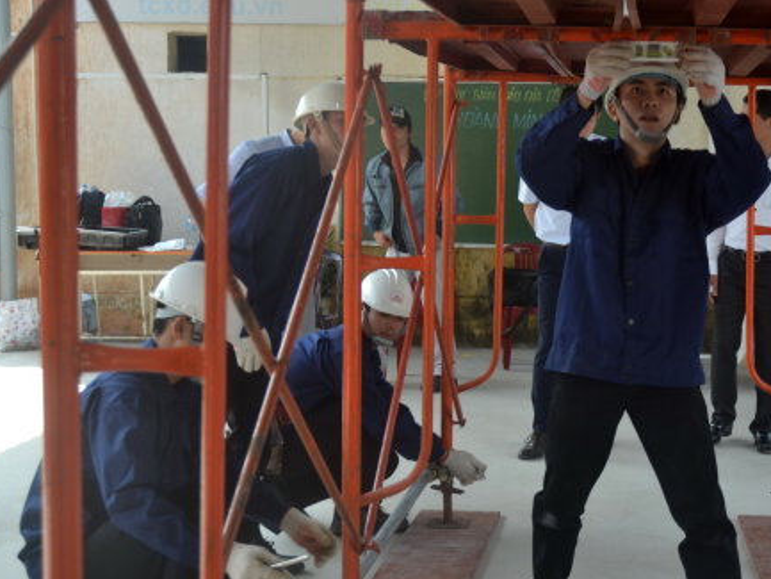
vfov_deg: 24.5
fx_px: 1331
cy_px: 307
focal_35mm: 60
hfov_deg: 31.8
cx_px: 569
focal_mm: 27
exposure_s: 1/200
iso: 140
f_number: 3.8
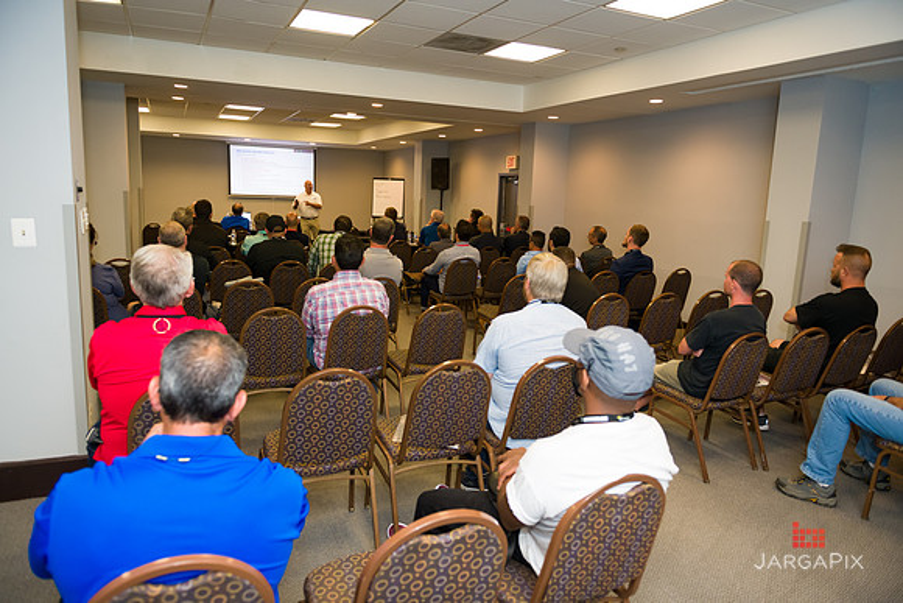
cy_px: 302
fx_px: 602
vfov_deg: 53.2
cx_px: 452
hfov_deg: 73.7
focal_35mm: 24
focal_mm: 24
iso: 1000
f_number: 3.2
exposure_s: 1/125
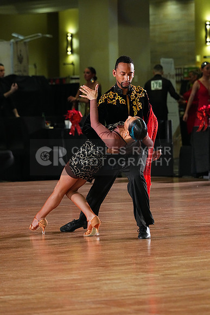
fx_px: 1749
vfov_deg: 10.3
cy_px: 158
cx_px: 105
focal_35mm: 200
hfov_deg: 6.9
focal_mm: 200
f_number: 5.6
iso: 8000
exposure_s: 1/400
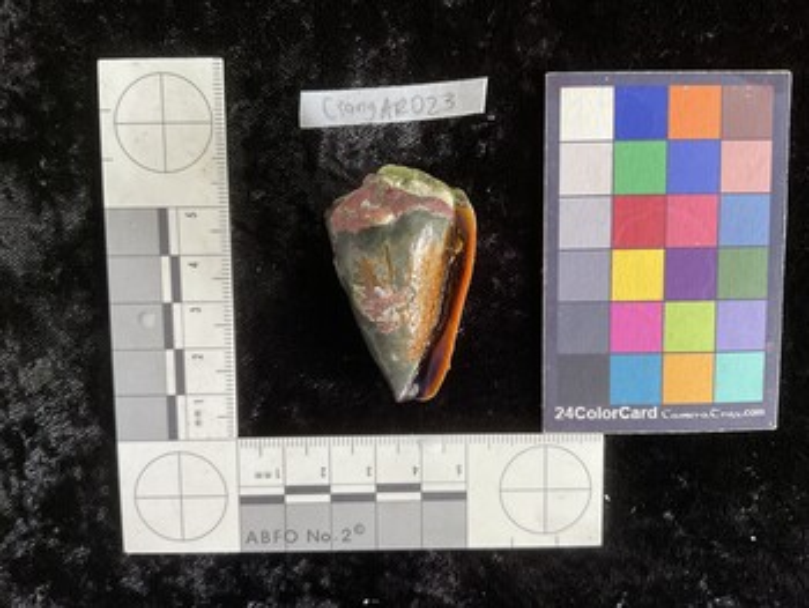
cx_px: 404
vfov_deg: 48.3
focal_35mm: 29
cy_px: 304
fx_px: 678
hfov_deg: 61.6
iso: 80
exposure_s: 1/60
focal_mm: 3
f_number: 1.8
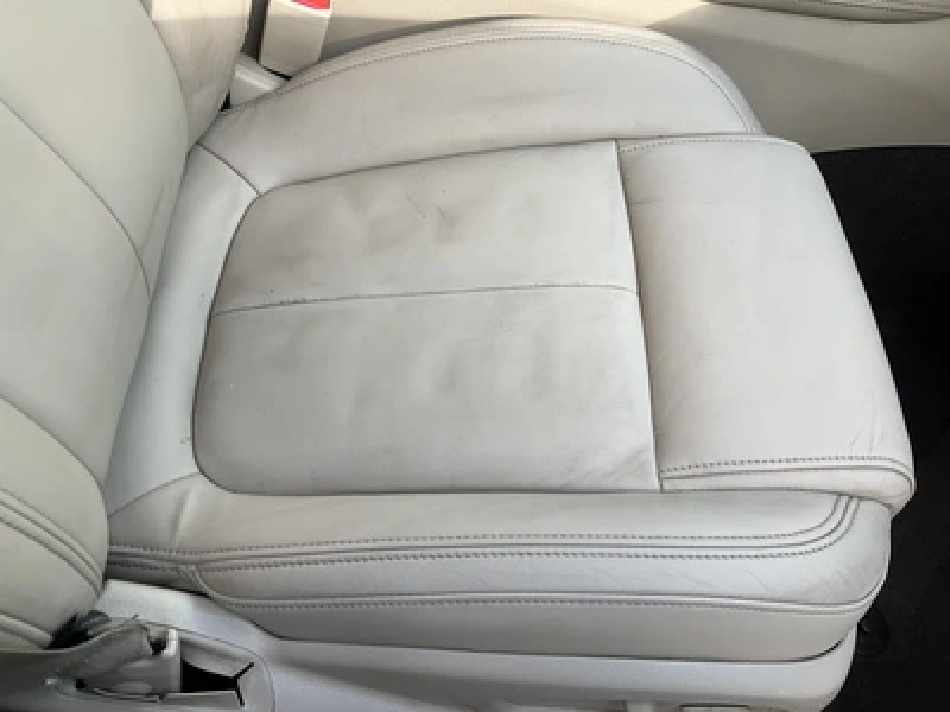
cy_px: 356
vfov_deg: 48.2
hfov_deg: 61.7
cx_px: 475
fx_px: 796
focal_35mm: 29
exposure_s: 1/171
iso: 20
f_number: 1.8
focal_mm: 3
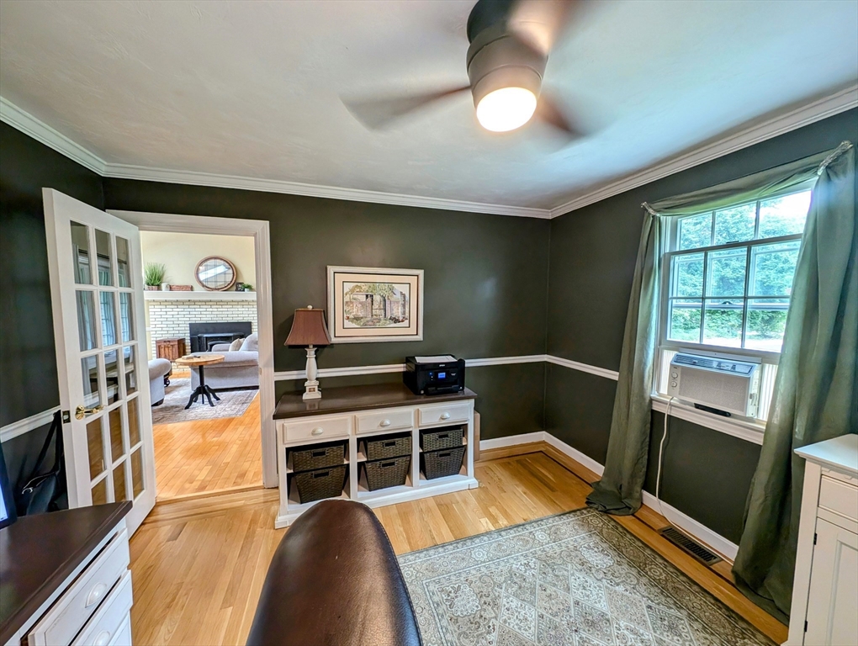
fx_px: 298
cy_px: 323
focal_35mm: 12
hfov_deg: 110.5
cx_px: 429
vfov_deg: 94.6
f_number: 1.95
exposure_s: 1/40
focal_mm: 2.23
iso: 58
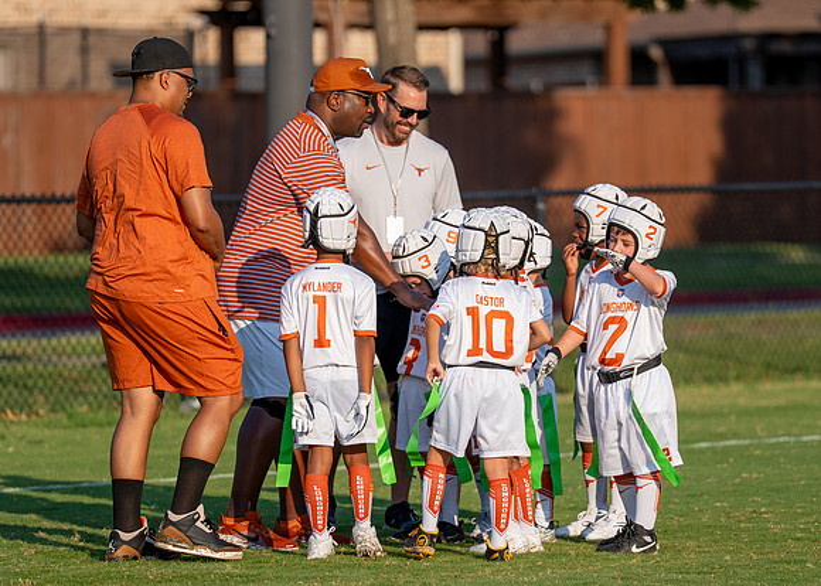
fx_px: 6849
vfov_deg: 4.9
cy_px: 299
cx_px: 444
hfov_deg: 6.9
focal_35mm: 294
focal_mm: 194
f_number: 2.8
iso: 200
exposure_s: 1/2500
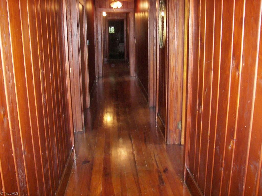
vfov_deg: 39.7
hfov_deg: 51.4
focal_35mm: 36
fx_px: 272
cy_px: 98
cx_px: 131
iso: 160
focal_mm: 6
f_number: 2.8
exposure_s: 1/30
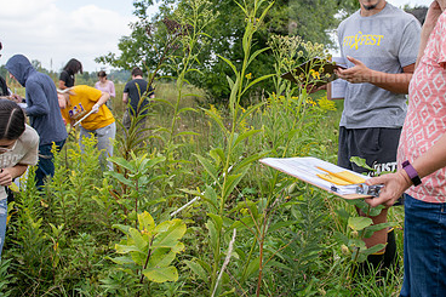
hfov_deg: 47.3
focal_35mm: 41
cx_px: 252
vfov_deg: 32.4
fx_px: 508
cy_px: 102
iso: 125
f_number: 3.5
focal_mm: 26
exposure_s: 1/400
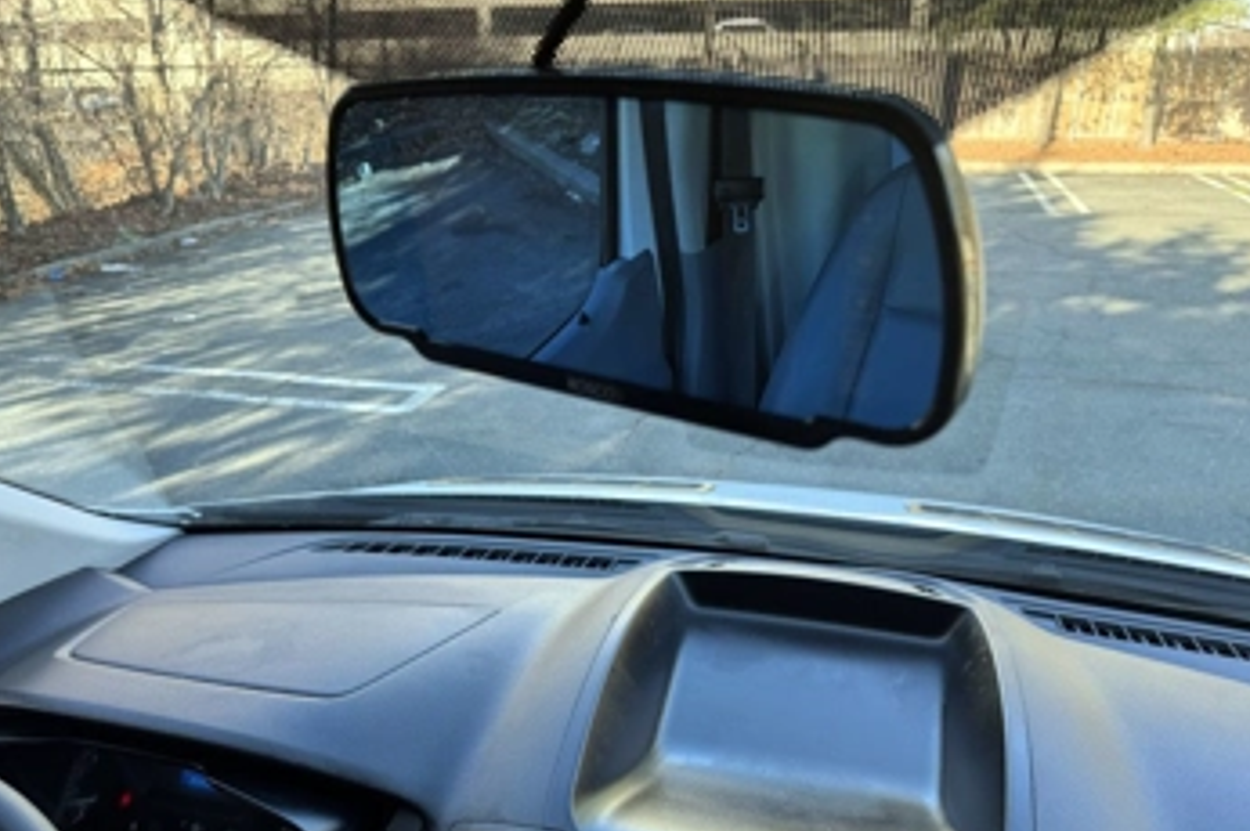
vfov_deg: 49.4
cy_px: 452
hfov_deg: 69.4
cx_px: 614
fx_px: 902
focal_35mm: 26
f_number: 1.78
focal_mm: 6.76
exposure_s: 1/131
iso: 50
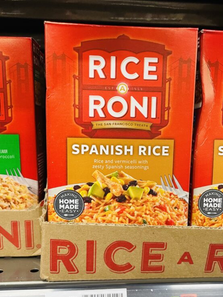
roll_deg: -1.4
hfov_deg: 39.6
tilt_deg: -11.7
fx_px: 309
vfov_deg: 51.0
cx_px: 123
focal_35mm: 36
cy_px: 180
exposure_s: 1/44
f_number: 1.6
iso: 200
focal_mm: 4.2
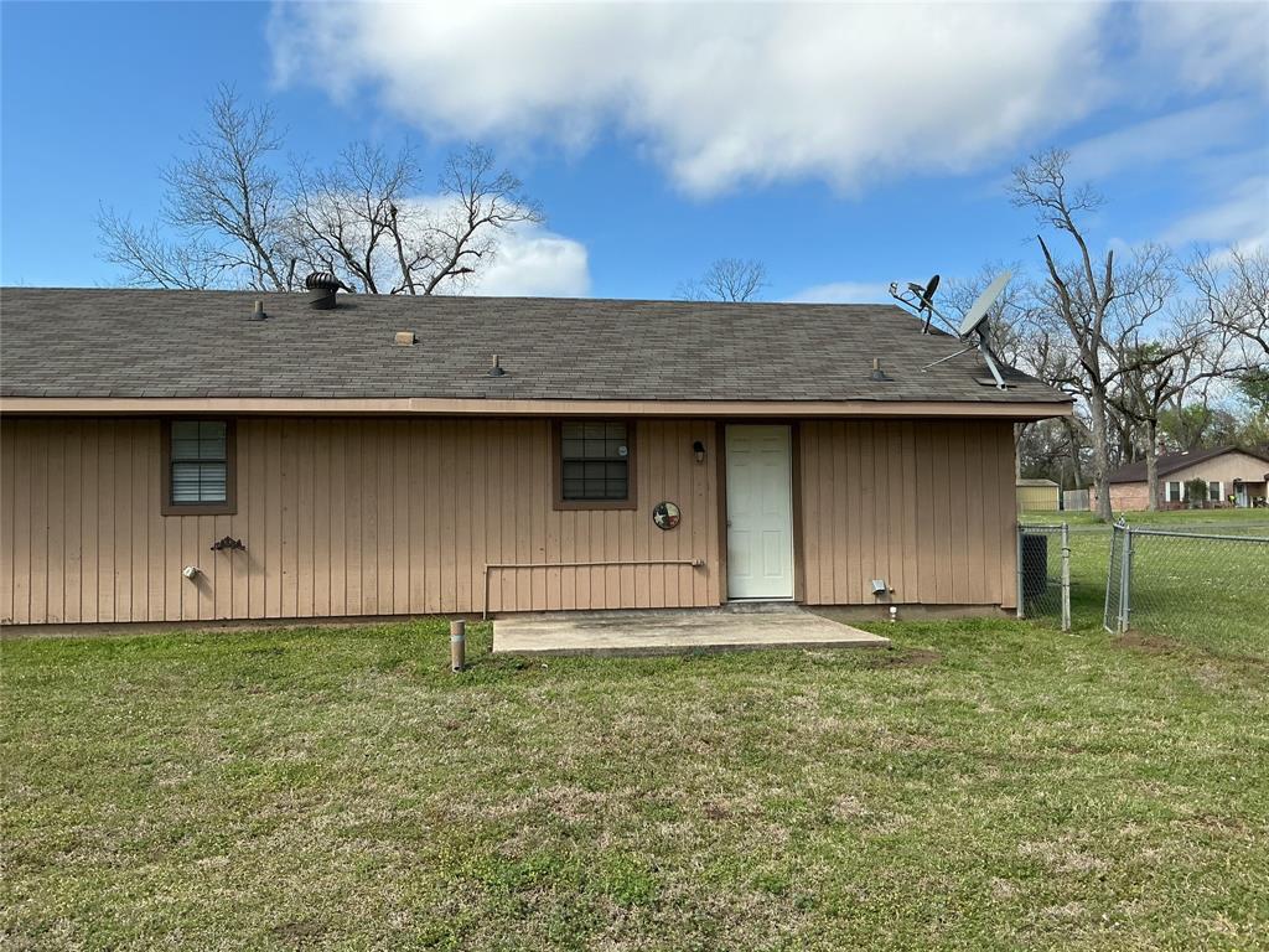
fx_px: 1063
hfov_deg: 61.7
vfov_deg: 48.2
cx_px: 634
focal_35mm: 29
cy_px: 476
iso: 25
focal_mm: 3
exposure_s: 1/1490
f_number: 1.8
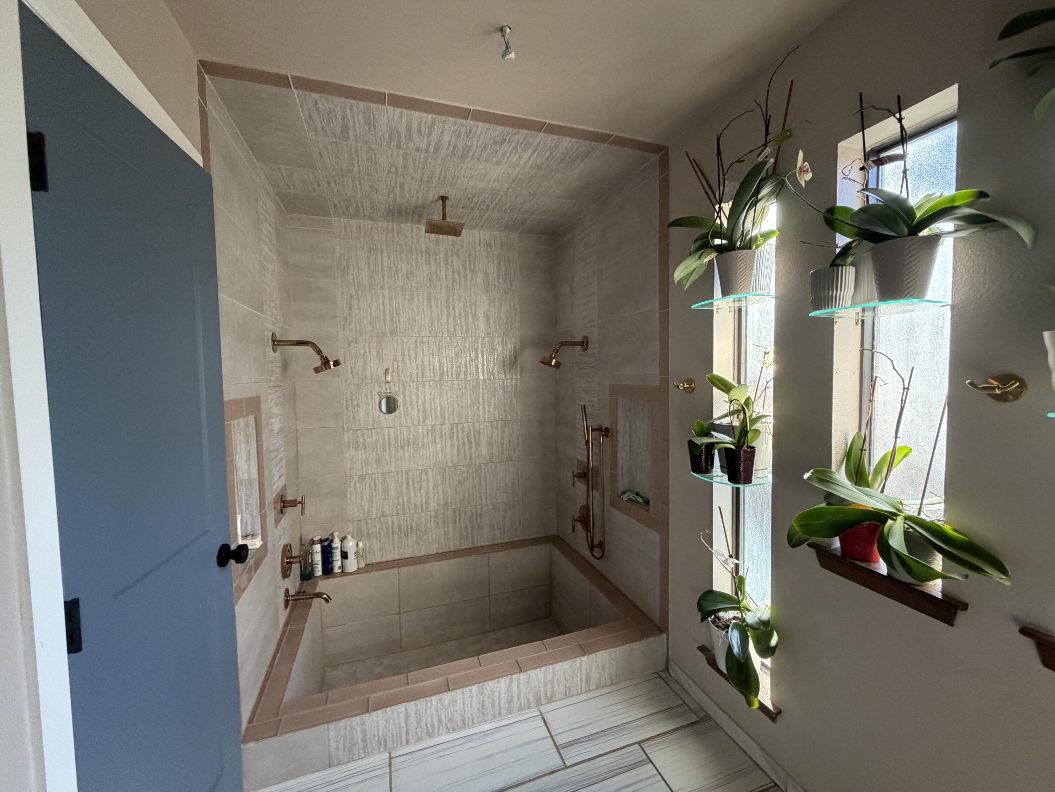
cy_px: 396
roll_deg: +1.2
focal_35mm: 14
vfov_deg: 85.7
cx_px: 528
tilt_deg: -4.3
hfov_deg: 102.1
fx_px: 427
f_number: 2.2
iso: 320
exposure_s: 1/103
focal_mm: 2.22
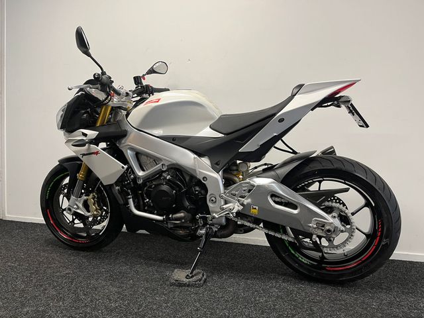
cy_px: 159
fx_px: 318
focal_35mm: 26
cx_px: 212
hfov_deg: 67.3
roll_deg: -0.2
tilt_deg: -1.7
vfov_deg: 53.1
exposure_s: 1/50
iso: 80
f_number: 1.6
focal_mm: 5.1
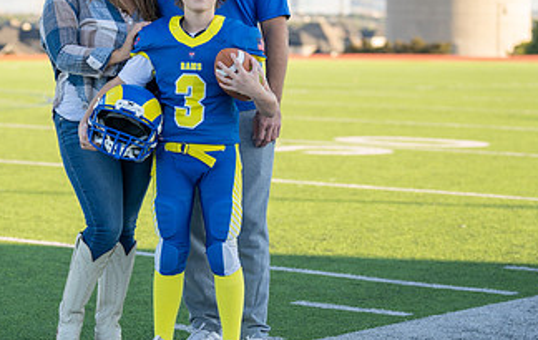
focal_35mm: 128
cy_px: 109
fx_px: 1883
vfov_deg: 10.3
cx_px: 193
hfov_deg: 16.2
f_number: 2.8
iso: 100
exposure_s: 1/320
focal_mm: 70
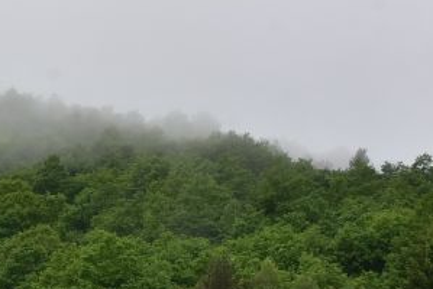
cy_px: 209
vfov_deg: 5.9
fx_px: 2805
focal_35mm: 233
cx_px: -93
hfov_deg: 8.7
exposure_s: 1/200
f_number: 10
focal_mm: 58
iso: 400
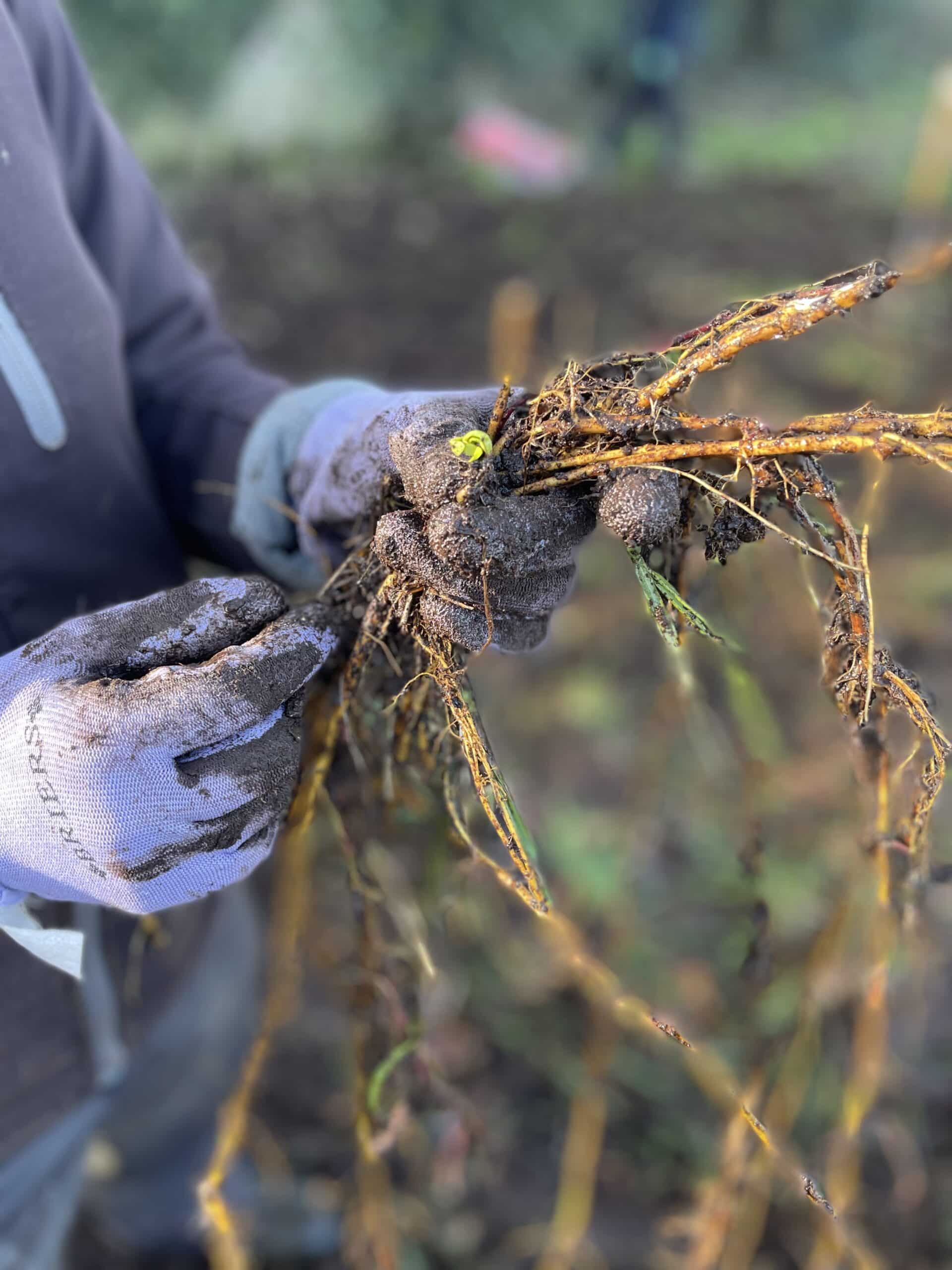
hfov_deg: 53.1
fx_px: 953
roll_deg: -0.3
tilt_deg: -32.1
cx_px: 476
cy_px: 635
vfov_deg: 67.3
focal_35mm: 26
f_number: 1.6
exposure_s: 1/121
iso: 80
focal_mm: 4.2
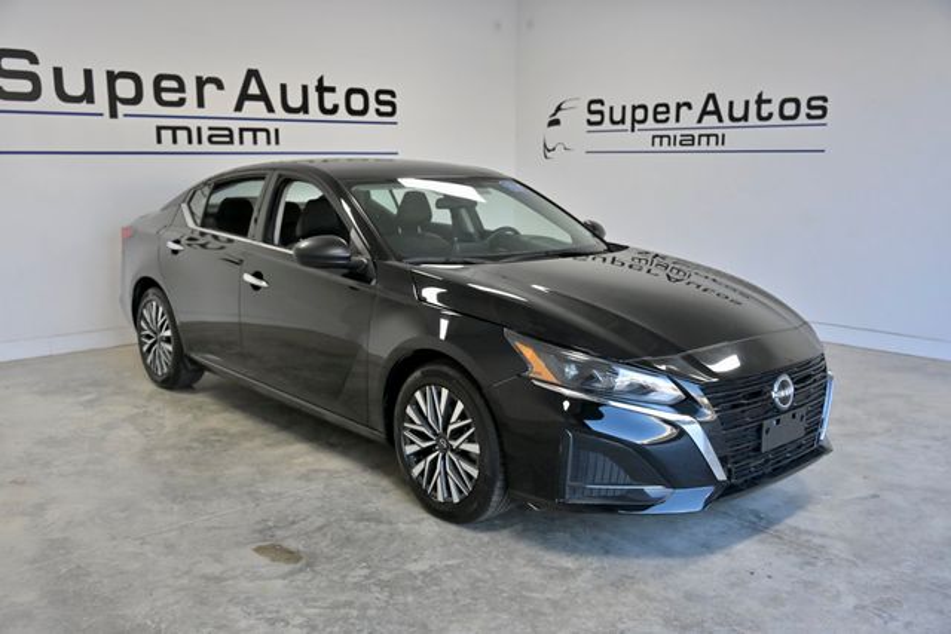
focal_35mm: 32
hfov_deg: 58.7
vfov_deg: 41.1
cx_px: 476
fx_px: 845
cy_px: 317
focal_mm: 32
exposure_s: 1/1600
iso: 2500
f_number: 4.5
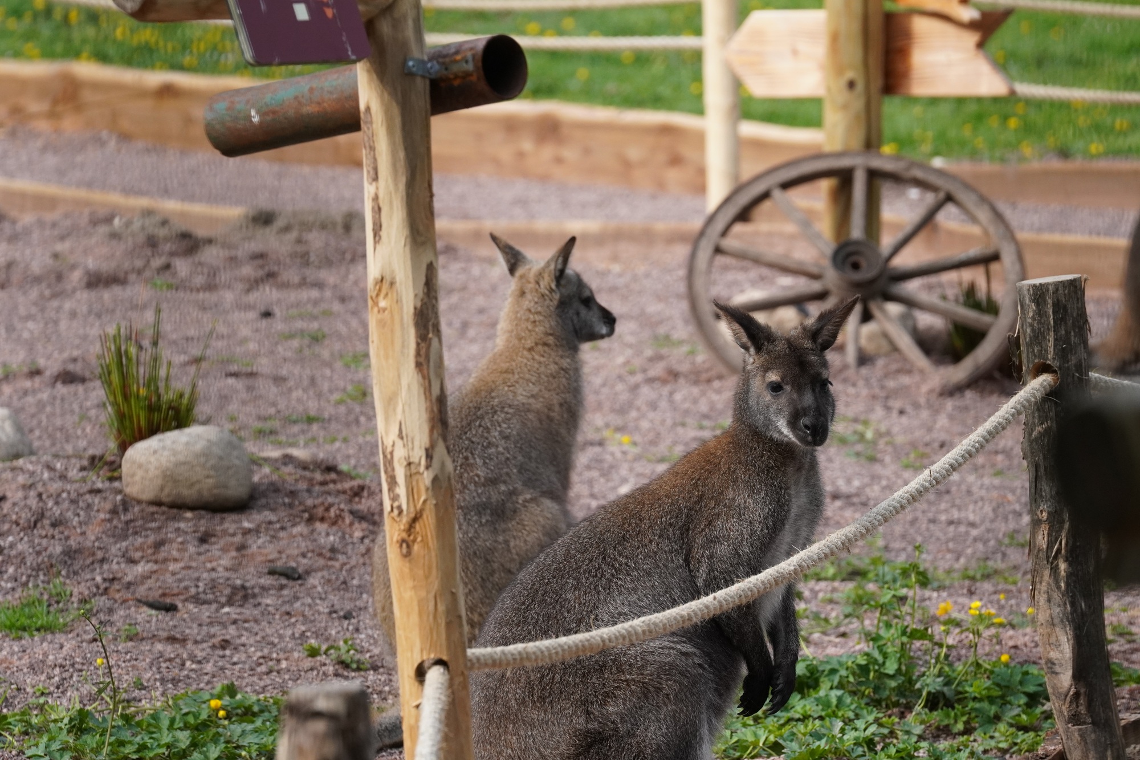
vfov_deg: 4.6
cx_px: 570
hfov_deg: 6.9
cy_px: 380
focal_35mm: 300
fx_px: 9499
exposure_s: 1/1250
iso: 1000
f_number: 8
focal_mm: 200
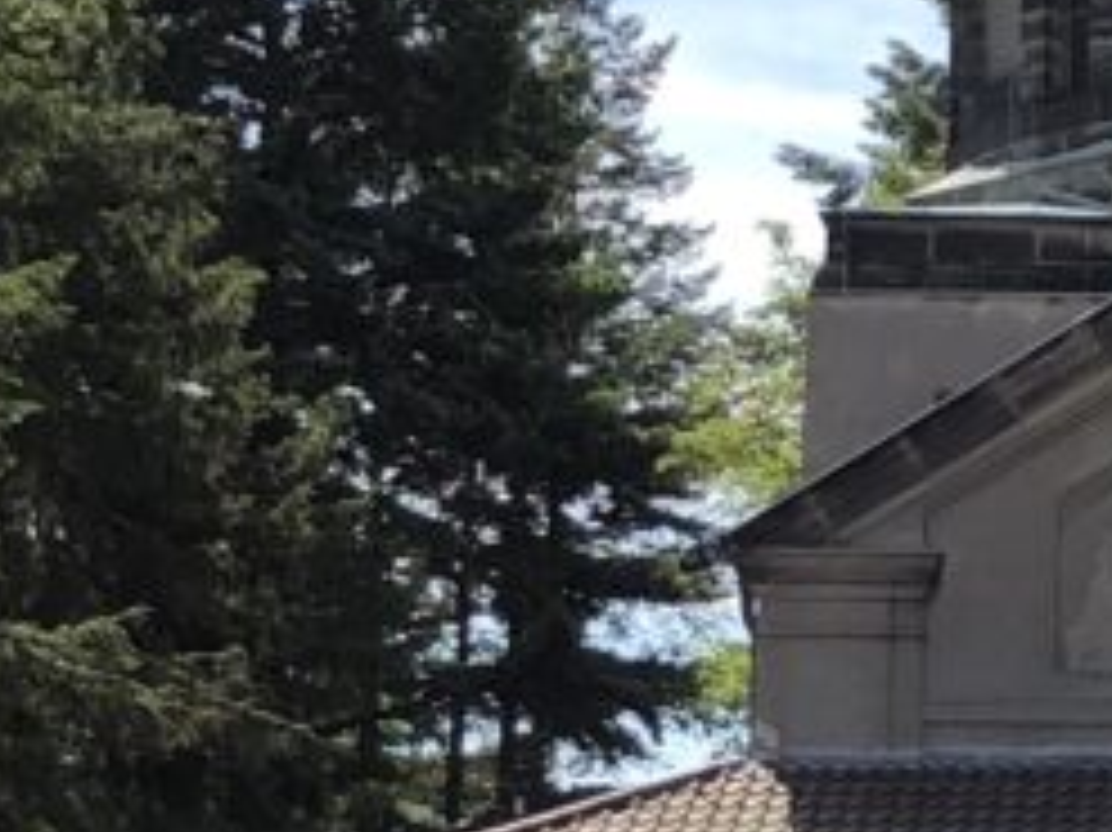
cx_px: 1535
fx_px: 5587
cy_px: 652
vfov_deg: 8.5
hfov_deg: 11.0
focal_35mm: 174
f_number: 1.8
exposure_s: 1/1333
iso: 20
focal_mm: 3.99
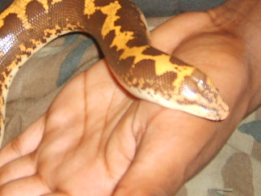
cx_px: 38
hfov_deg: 17.5
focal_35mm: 111
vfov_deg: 13.2
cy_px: 2
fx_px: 837
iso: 100
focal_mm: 5.8
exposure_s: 1/45
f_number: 2.8
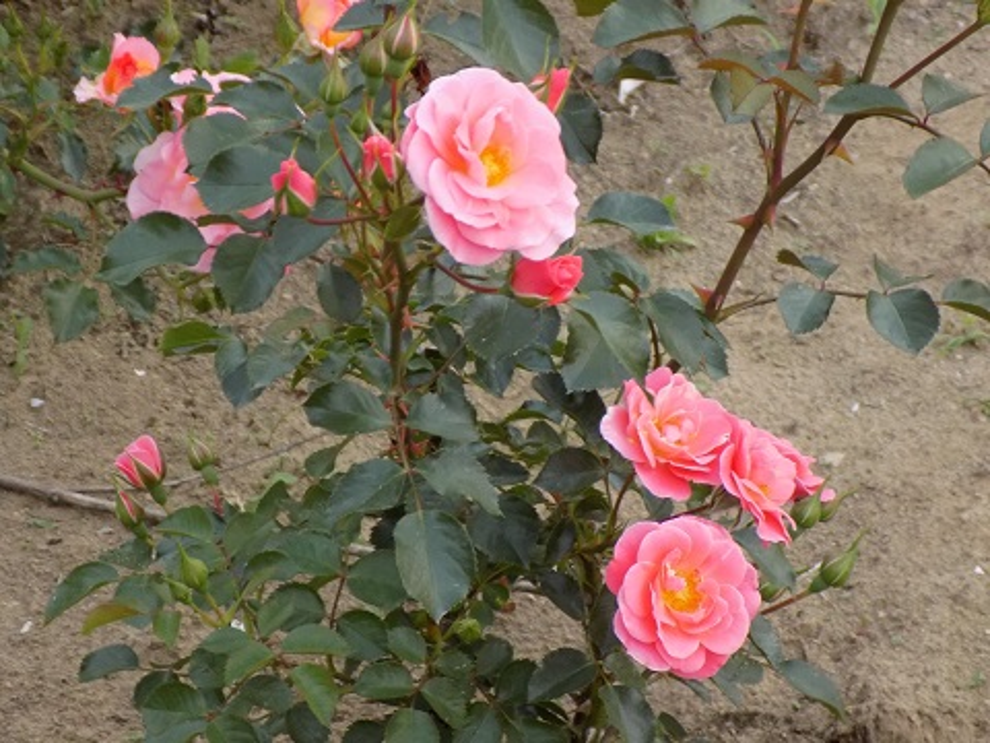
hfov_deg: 11.8
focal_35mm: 168
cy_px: 372
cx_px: 495
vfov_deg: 8.8
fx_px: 4805
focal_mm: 29.9
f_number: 5.3
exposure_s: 1/30
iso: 160
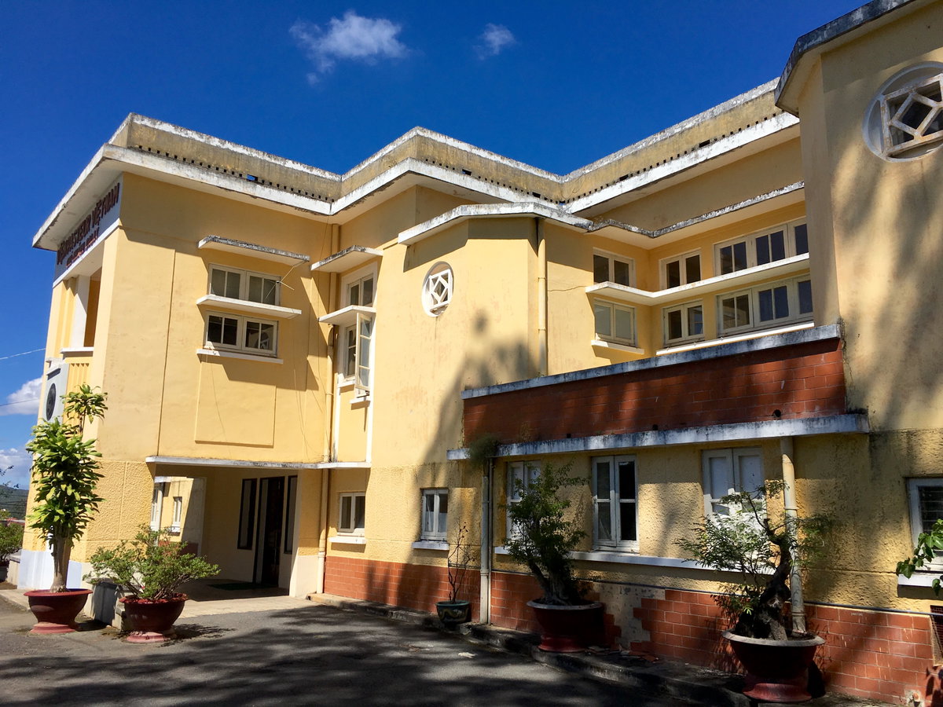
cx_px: 472
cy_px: 354
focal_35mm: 29
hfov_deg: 61.7
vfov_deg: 48.2
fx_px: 790
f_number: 2.2
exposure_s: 1/2404
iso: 25
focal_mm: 4.15
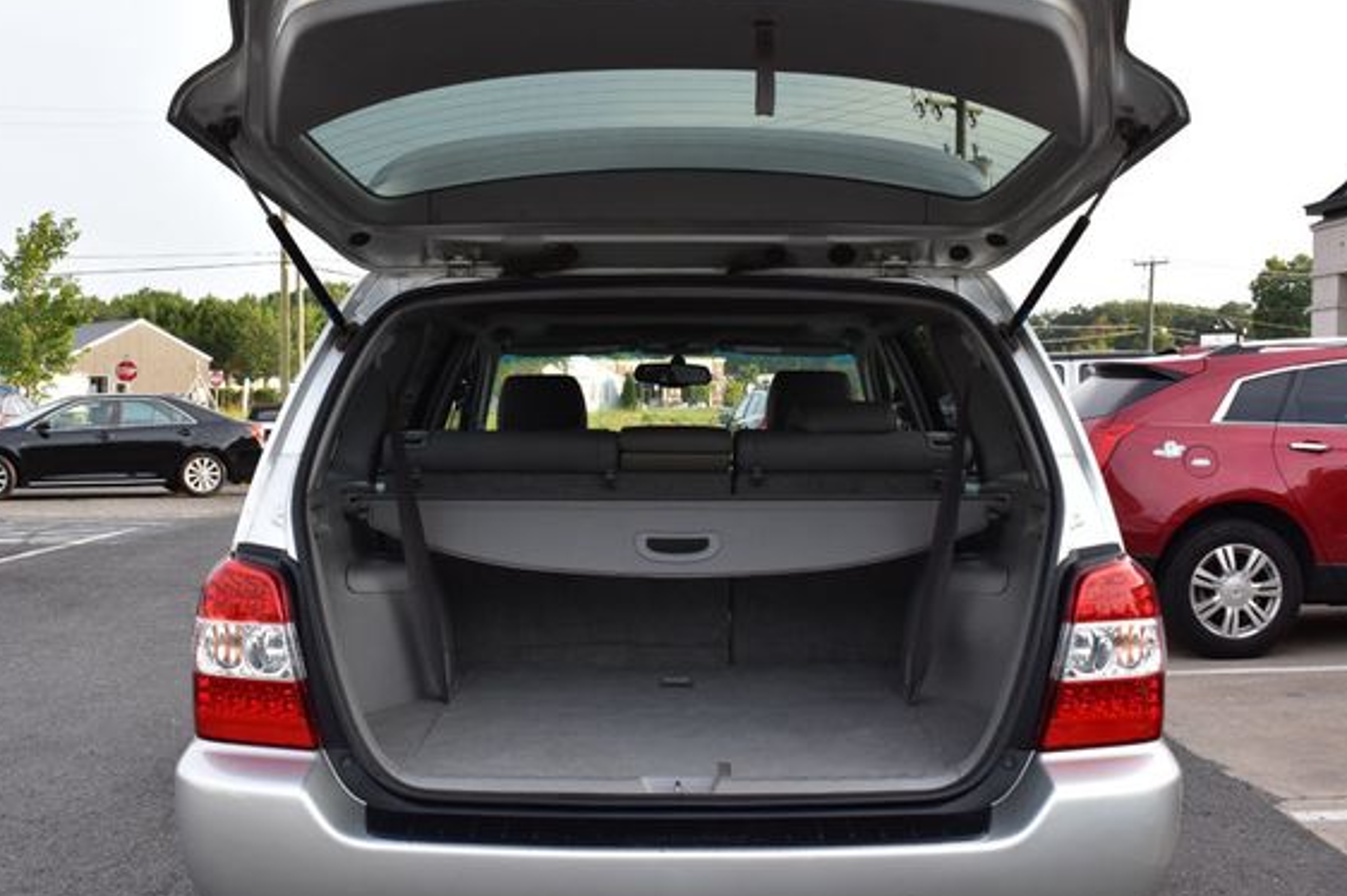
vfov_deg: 32.6
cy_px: 482
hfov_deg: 47.4
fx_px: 1533
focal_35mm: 41
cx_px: 674
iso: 400
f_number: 9
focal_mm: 24
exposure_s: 1/160
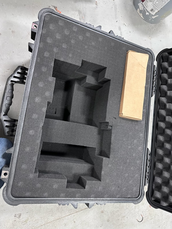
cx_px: 86
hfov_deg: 56.8
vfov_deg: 71.6
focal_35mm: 24
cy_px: 114
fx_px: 159
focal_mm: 6.86
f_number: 1.78
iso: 500
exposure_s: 1/60
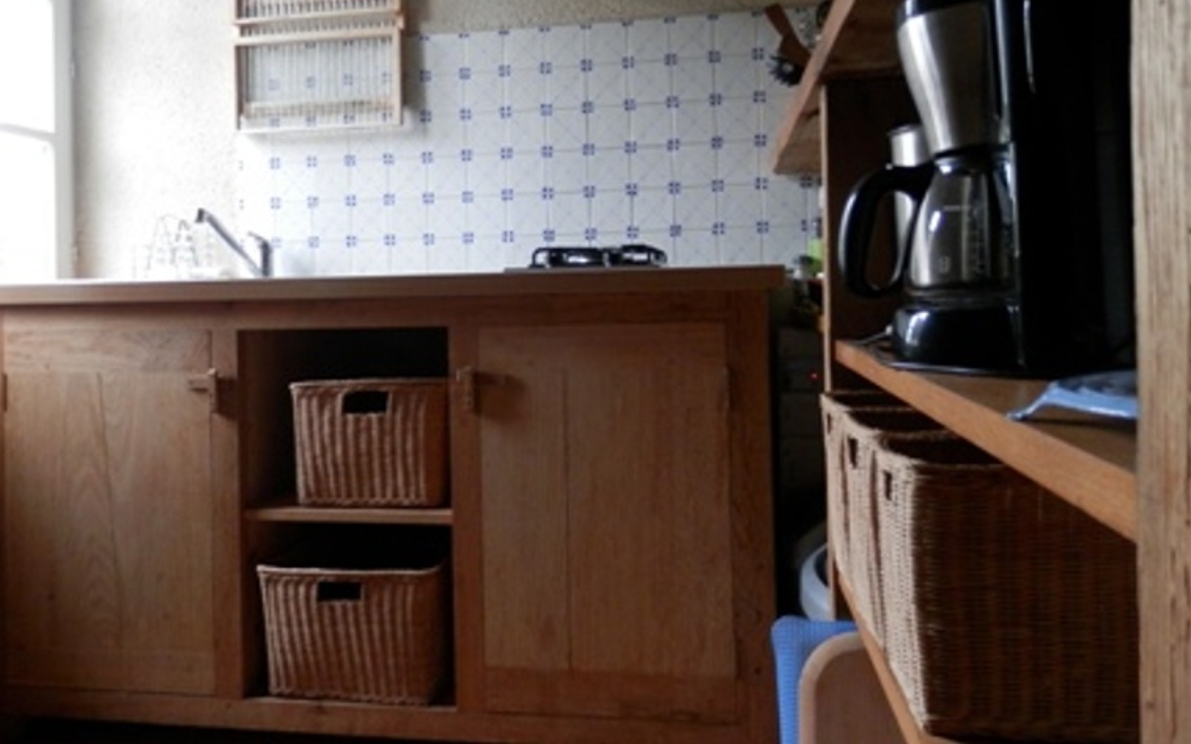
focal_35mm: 28
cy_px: 274
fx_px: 909
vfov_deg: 44.1
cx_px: 570
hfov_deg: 66.4
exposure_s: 1/8
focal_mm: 4.5
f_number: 3
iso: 250
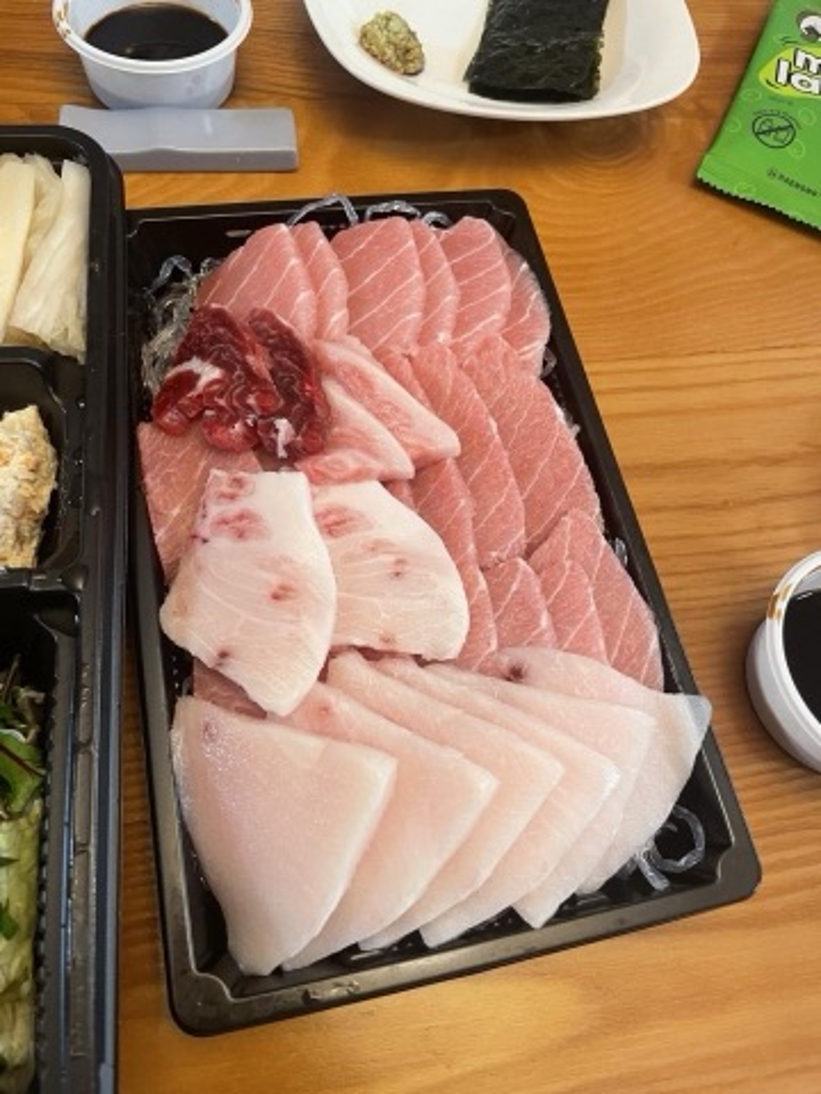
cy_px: 547
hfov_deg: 53.1
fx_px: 822
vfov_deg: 67.3
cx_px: 410
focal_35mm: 26
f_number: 1.6
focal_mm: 4.2
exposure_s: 1/60
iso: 160
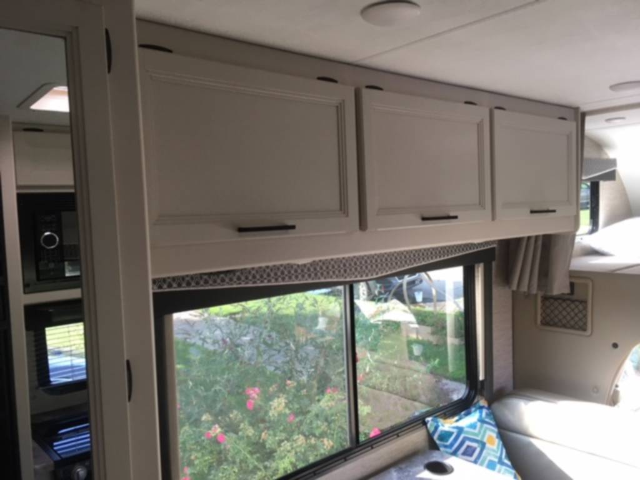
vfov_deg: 48.2
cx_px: 320
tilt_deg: -8.1
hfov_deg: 61.7
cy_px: 240
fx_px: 536
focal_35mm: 29
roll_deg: +4.9
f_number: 2.2
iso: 40
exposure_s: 1/30
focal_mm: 4.15
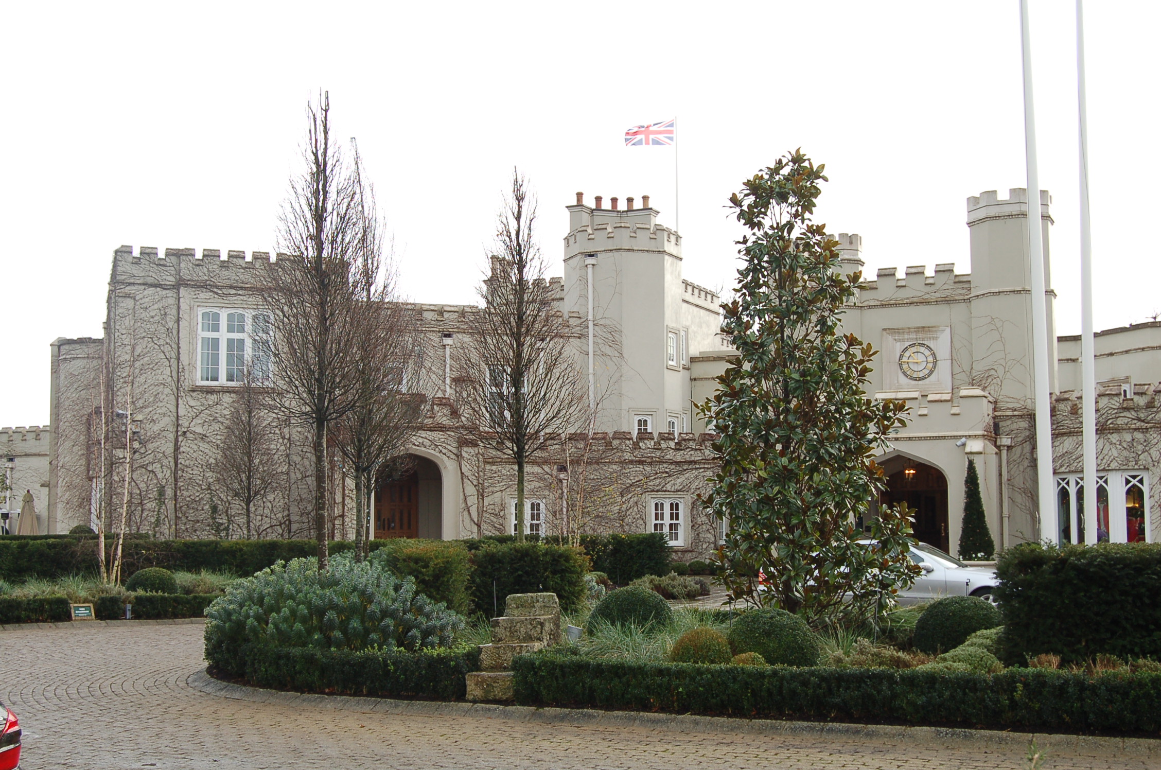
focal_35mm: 45
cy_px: 385
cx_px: 580
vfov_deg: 29.8
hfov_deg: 43.7
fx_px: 1449
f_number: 9
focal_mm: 30
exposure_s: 1/100
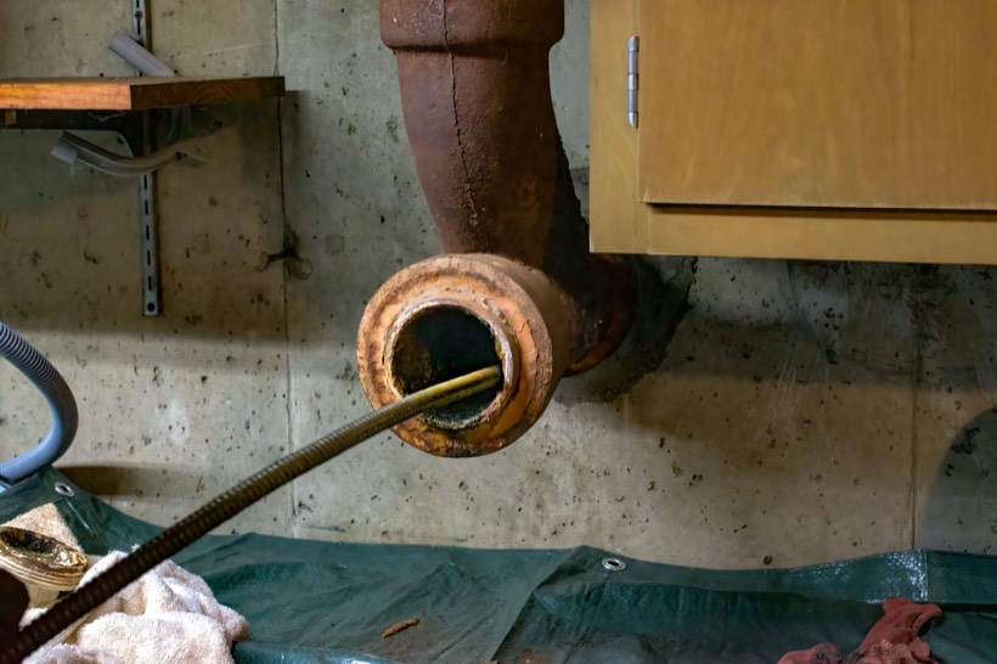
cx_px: 498
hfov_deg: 33.4
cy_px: 332
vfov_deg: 22.6
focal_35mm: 60
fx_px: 1661
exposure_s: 1/180
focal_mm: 40
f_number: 8
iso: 14400
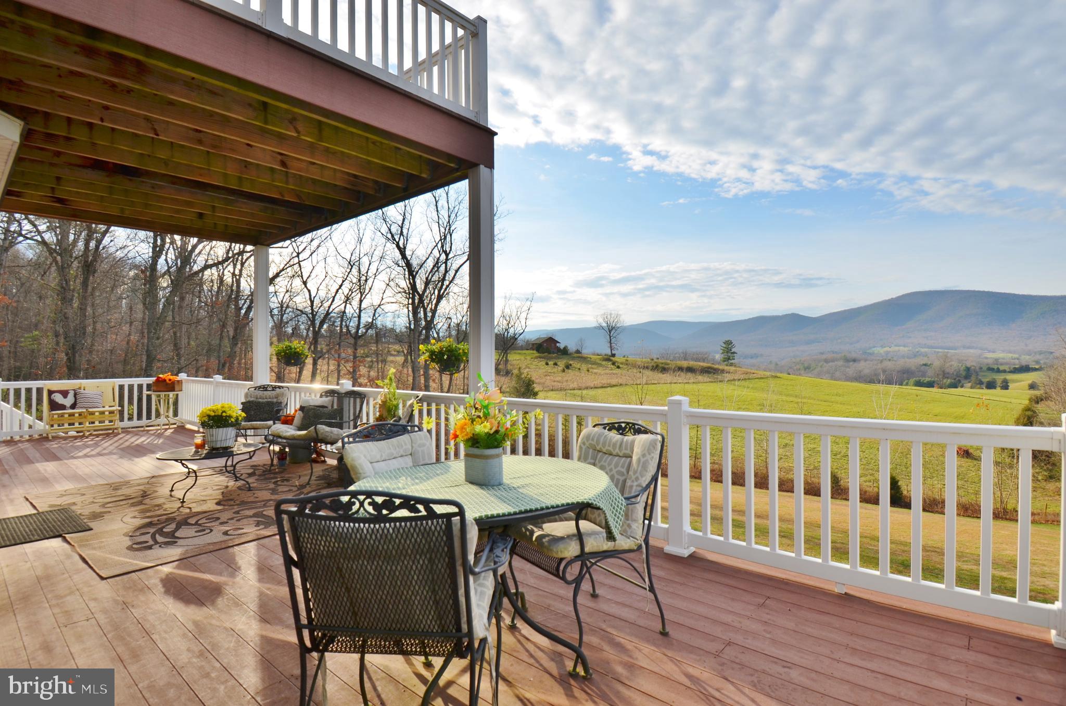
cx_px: 533
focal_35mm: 17
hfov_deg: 92.6
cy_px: 353
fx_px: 510
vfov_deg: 69.4
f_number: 8
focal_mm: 11.5
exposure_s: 1/250
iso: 100
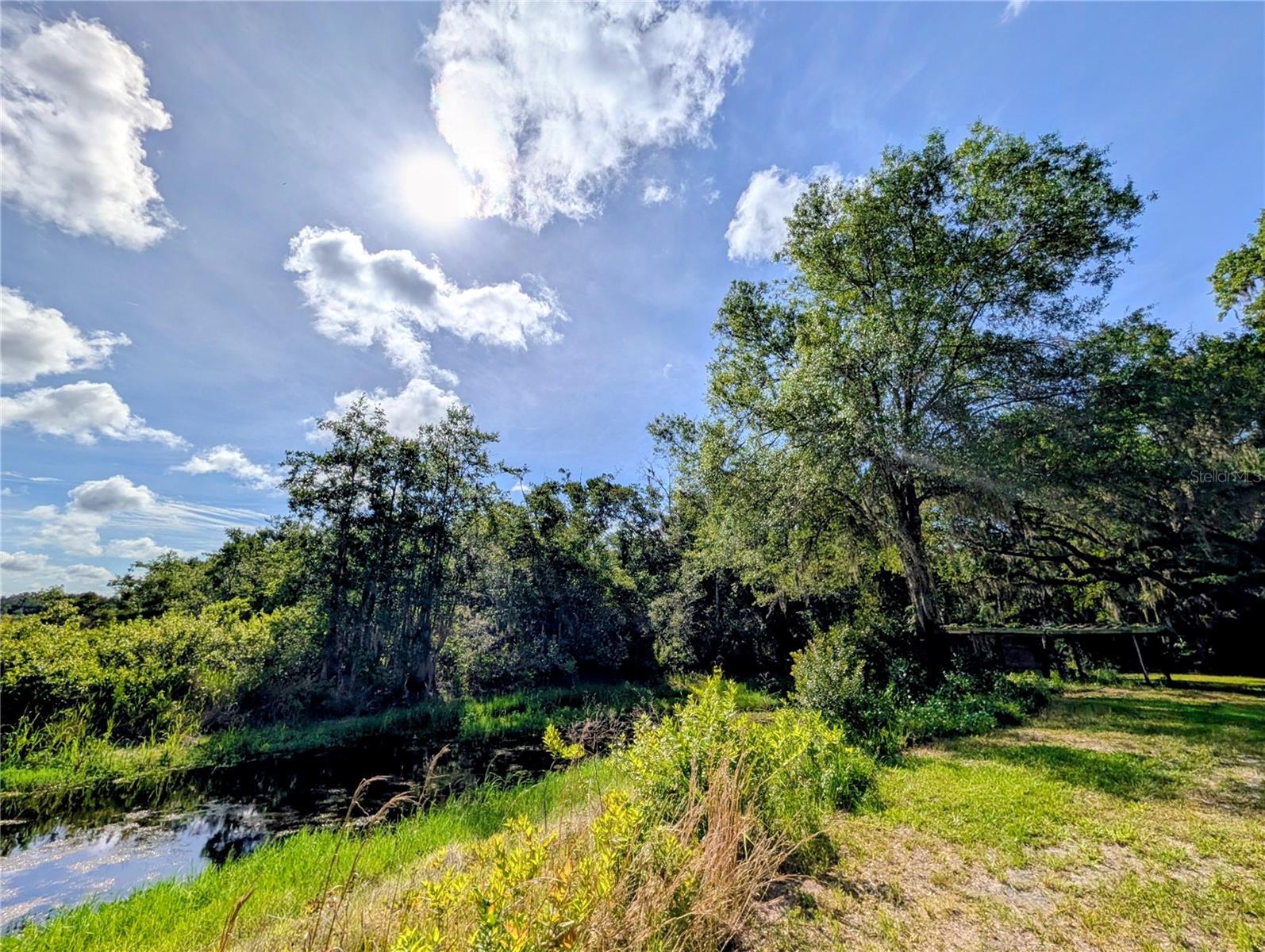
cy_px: 476
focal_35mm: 12
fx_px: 439
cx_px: 632
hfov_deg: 110.5
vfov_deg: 94.6
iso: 59
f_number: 1.7
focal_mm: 2.02
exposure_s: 1/14706
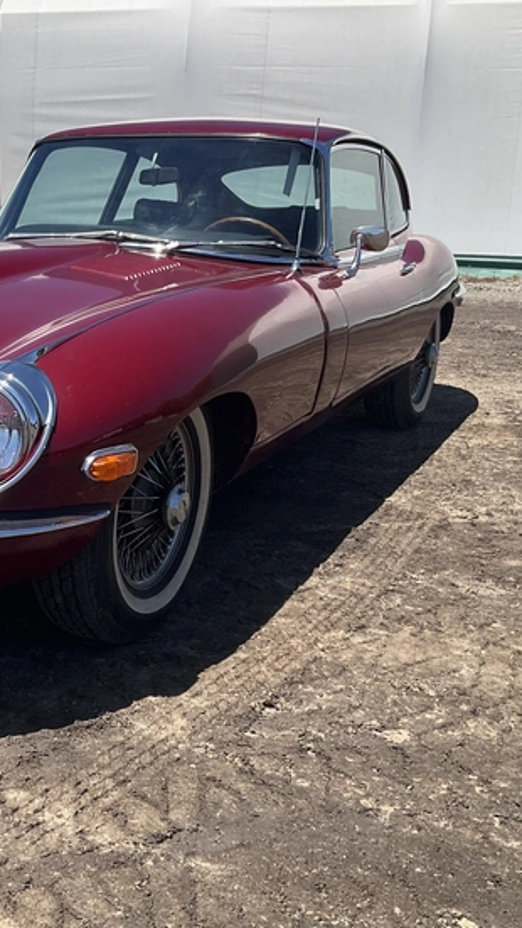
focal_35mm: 43
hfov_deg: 26.8
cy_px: 466
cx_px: 54
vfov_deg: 47.4
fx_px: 1058
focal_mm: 3
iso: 25
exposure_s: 1/1848
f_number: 1.8
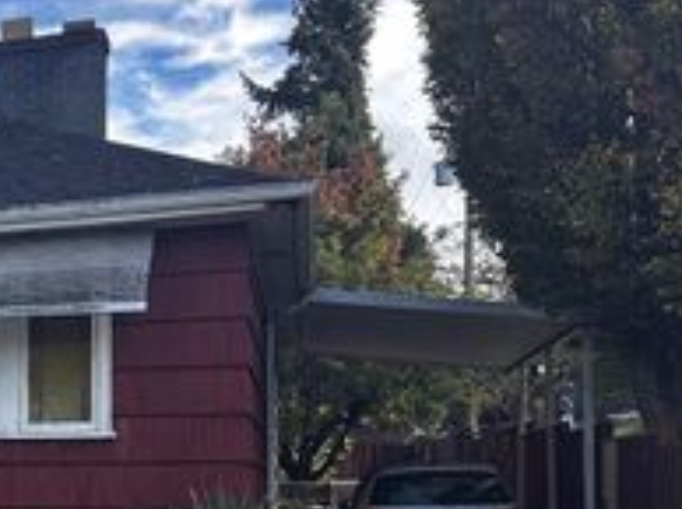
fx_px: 1220
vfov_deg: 23.2
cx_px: -151
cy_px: 430
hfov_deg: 27.3
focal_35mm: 62
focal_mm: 6.86
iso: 80
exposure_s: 1/943
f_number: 1.78
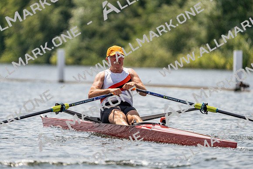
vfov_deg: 3.1
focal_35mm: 448
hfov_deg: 4.6
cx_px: 126
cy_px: 84
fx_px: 3149
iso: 200
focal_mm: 448
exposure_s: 1/1600
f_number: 6.3
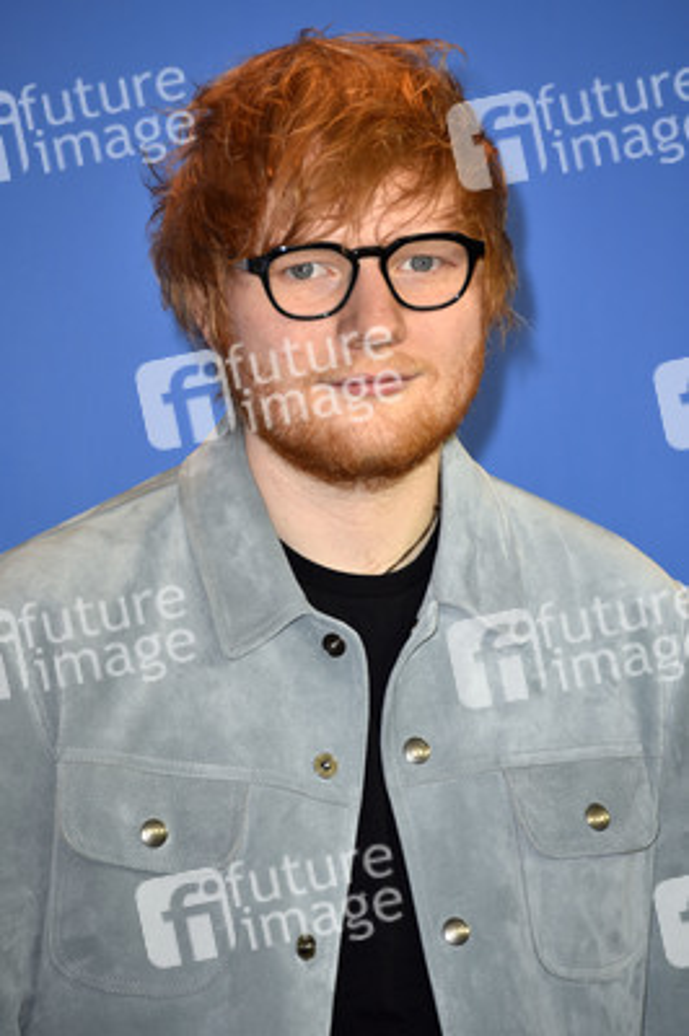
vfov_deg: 6.9
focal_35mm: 300
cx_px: 344
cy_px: 518
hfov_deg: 4.6
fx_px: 8627
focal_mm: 300
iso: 500
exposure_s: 1/160
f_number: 5.6
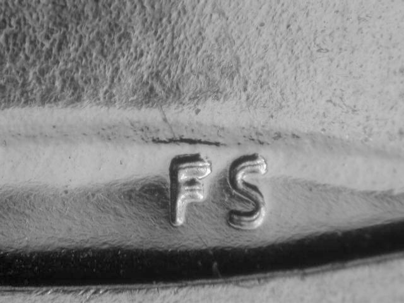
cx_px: 202
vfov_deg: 9.6
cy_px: 152
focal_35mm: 154
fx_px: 1797
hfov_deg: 12.8
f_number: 5.1
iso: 100
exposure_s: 1/9.8
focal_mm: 32
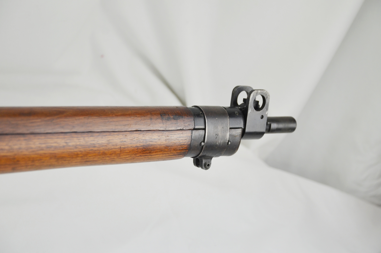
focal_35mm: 105
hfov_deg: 19.5
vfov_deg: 13.0
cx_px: 190
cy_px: 126
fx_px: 1109
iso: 640
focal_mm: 70
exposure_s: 1/250
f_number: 5.3
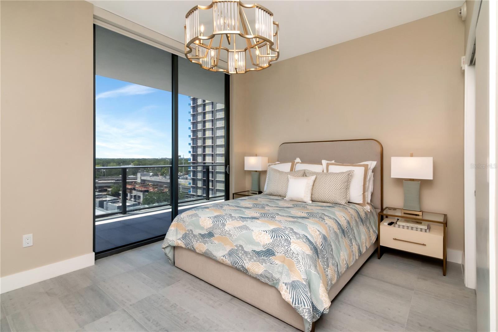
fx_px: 228
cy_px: 166
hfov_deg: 95.0
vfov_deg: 72.0
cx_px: 249
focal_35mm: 16
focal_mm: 11
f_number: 18
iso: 800
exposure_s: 1/200
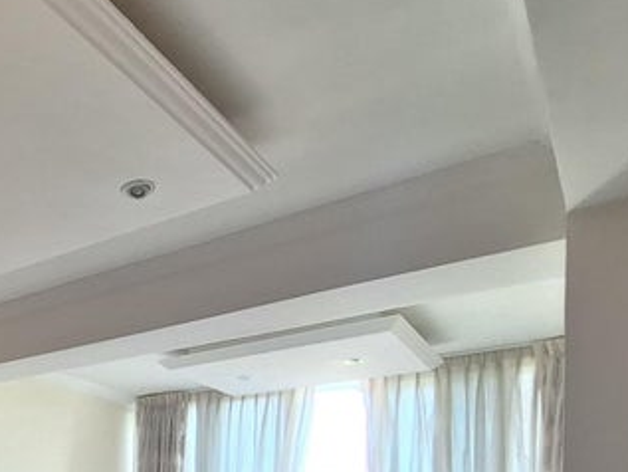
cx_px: -54
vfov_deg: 34.2
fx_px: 635
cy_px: 541
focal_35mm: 35
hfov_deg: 42.2
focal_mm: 1.74
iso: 200
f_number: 2.2
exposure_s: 1/33
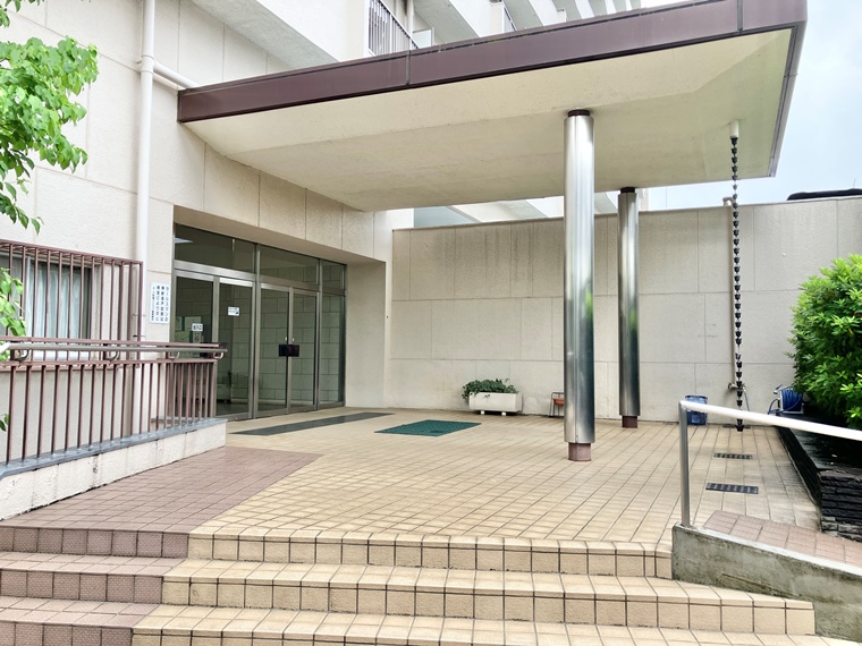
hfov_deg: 63.4
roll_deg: -0.4
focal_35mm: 28
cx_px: 431
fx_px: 697
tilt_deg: +4.0
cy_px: 323
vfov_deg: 49.7
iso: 40
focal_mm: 3.99
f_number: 1.8
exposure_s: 1/165
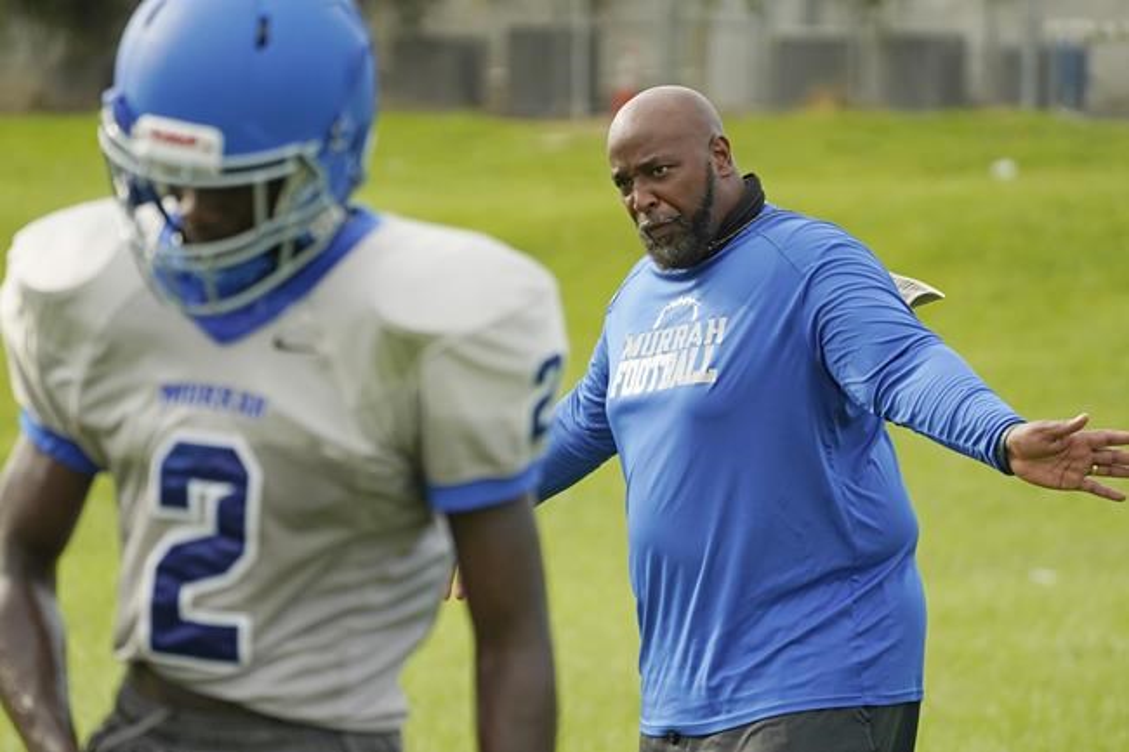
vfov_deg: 6.2
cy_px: 376
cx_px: 564
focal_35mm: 221
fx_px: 6929
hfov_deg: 9.3
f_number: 5.6
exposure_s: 1/4000
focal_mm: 221
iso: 1600
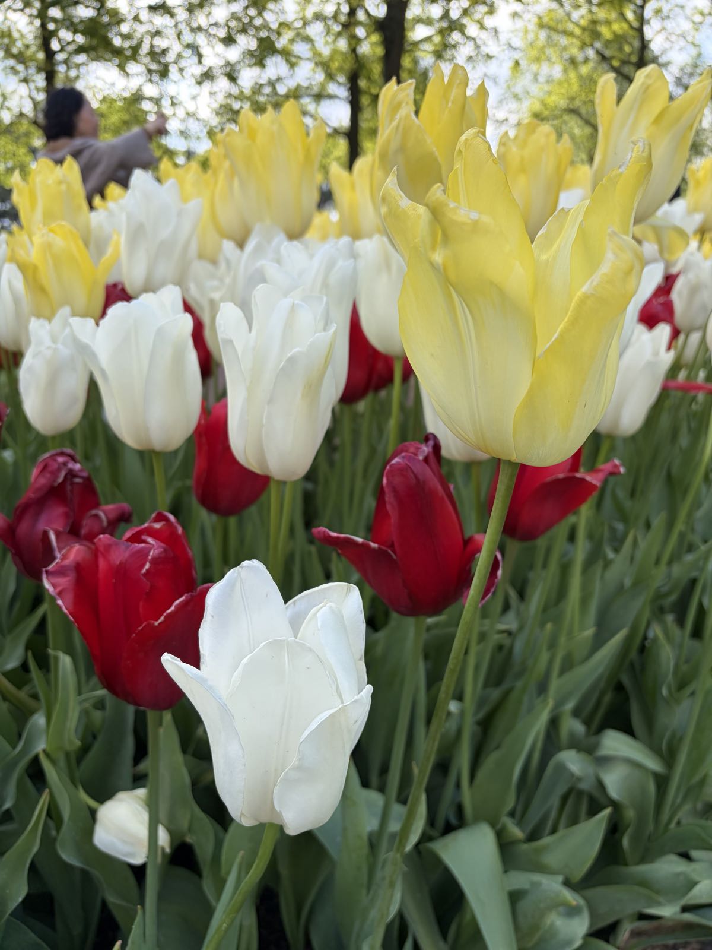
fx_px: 713
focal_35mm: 26
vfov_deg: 67.3
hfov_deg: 53.1
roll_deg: -0.9
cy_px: 475
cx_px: 356
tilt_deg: -16.6
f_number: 1.6
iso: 50
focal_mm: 5.96
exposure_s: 1/773
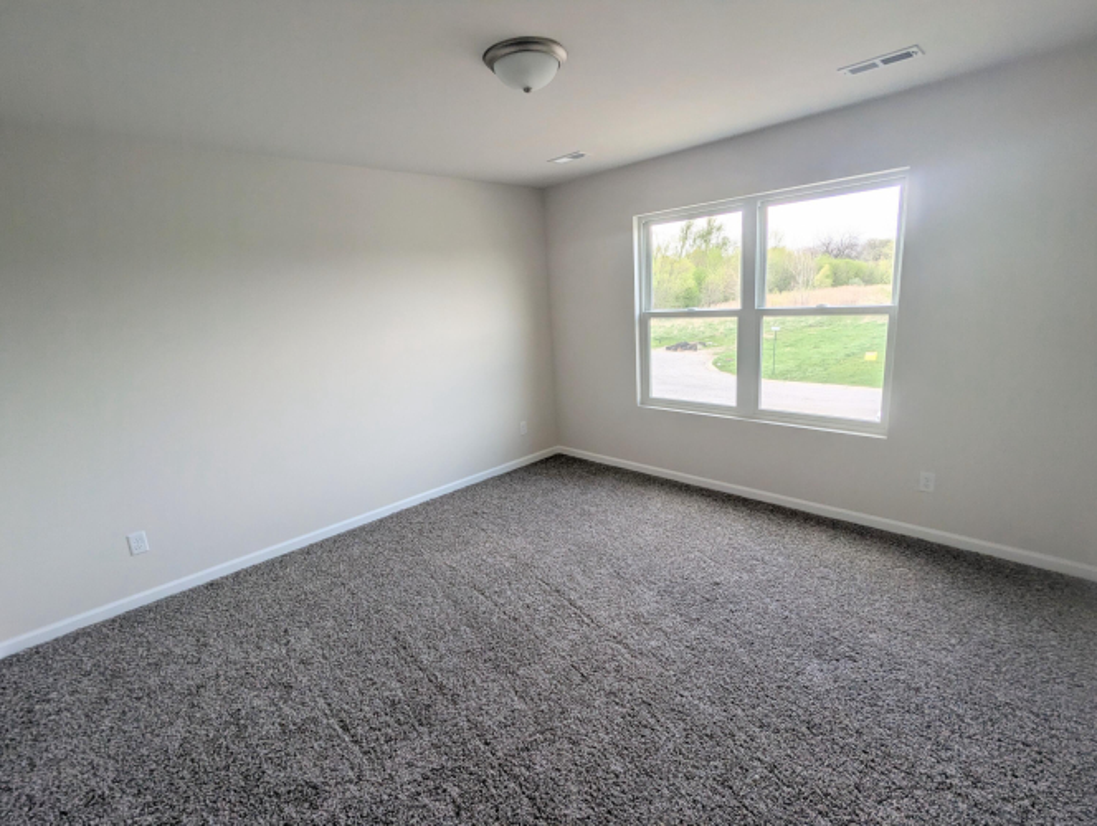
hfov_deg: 94.4
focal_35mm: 16
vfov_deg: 78.2
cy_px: 413
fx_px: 508
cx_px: 548
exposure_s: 1/146
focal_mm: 2.35
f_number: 2.2
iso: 44
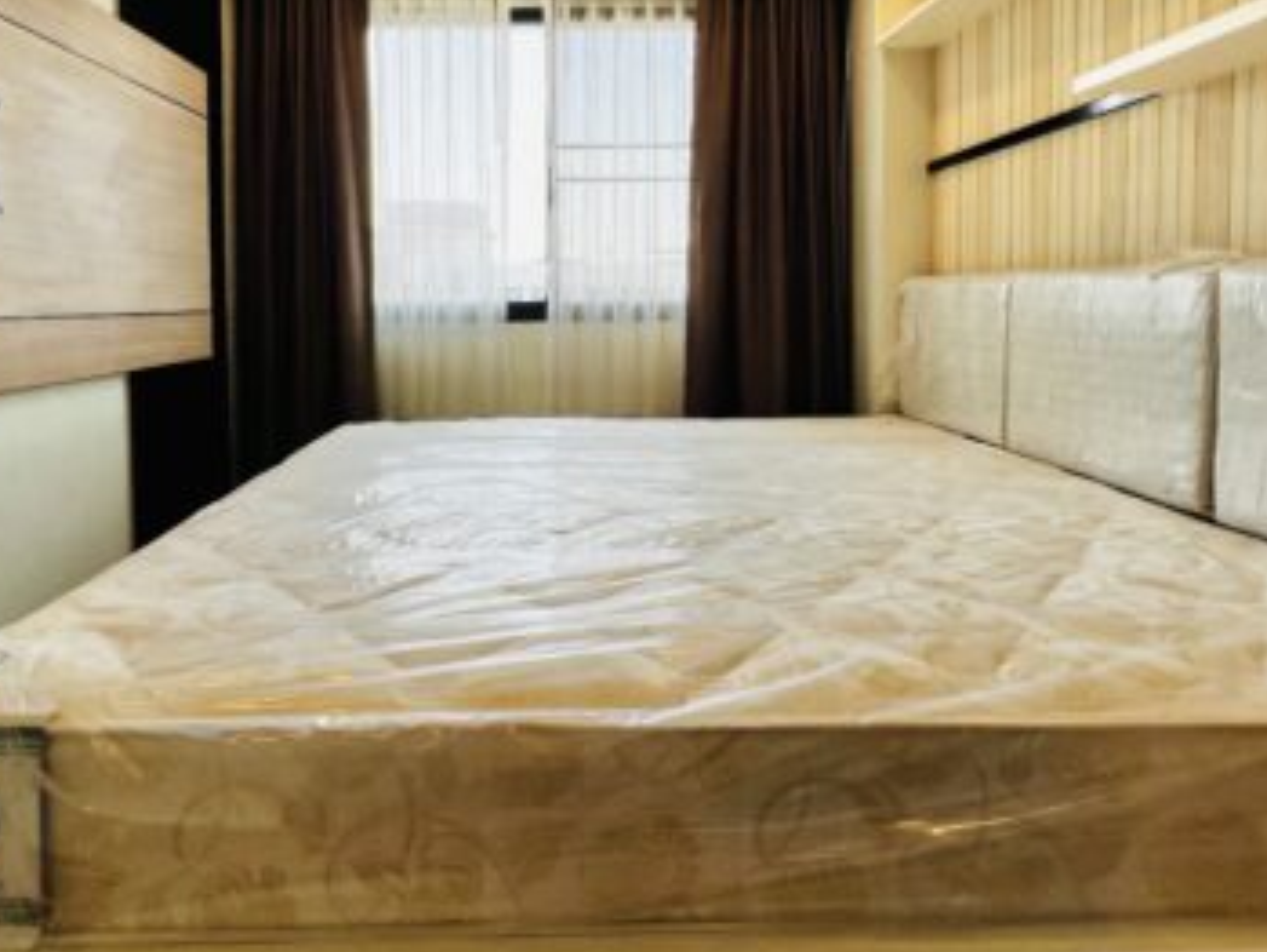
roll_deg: -0.1
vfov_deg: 67.3
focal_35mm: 19
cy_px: 338
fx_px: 696
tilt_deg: -2.8
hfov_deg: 84.5
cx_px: 581
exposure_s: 1/192
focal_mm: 1.57
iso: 32
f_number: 1.8
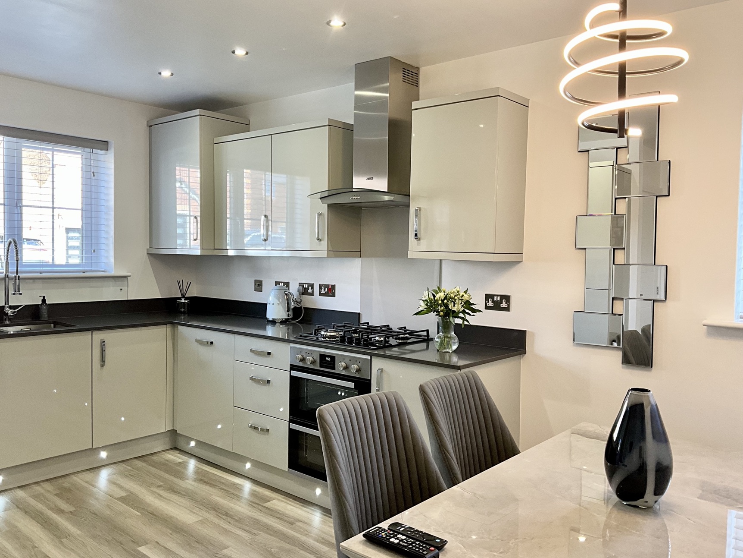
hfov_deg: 61.7
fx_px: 622
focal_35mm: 29
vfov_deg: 48.2
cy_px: 279
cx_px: 372
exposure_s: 1/100
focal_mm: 3
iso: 64
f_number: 1.8
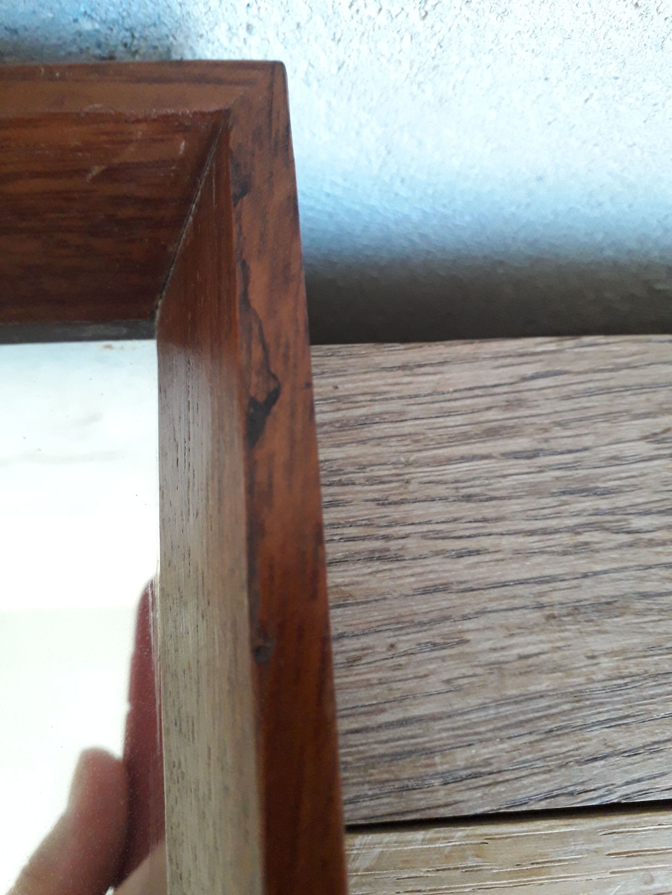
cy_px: 448
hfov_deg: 51.4
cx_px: 336
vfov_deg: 65.3
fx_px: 699
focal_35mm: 27
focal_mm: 3.6
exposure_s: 1/25
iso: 250
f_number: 1.9
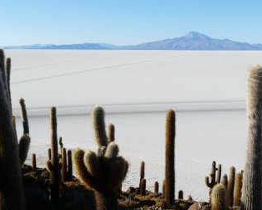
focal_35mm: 64
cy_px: 128
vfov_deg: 23.8
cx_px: 127
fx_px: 496
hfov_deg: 29.6
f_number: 5.6
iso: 100
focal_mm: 8.1
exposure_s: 1/400
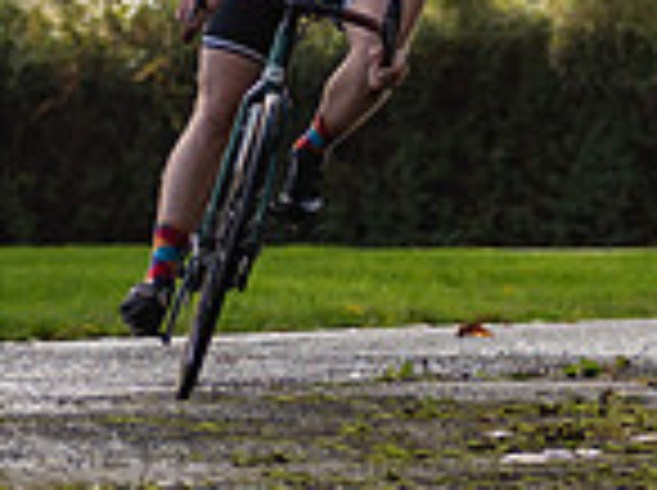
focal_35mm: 336
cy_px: -37
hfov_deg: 5.9
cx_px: 365
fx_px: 6367
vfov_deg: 4.4
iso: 200
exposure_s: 1/2500
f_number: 2.8
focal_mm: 62
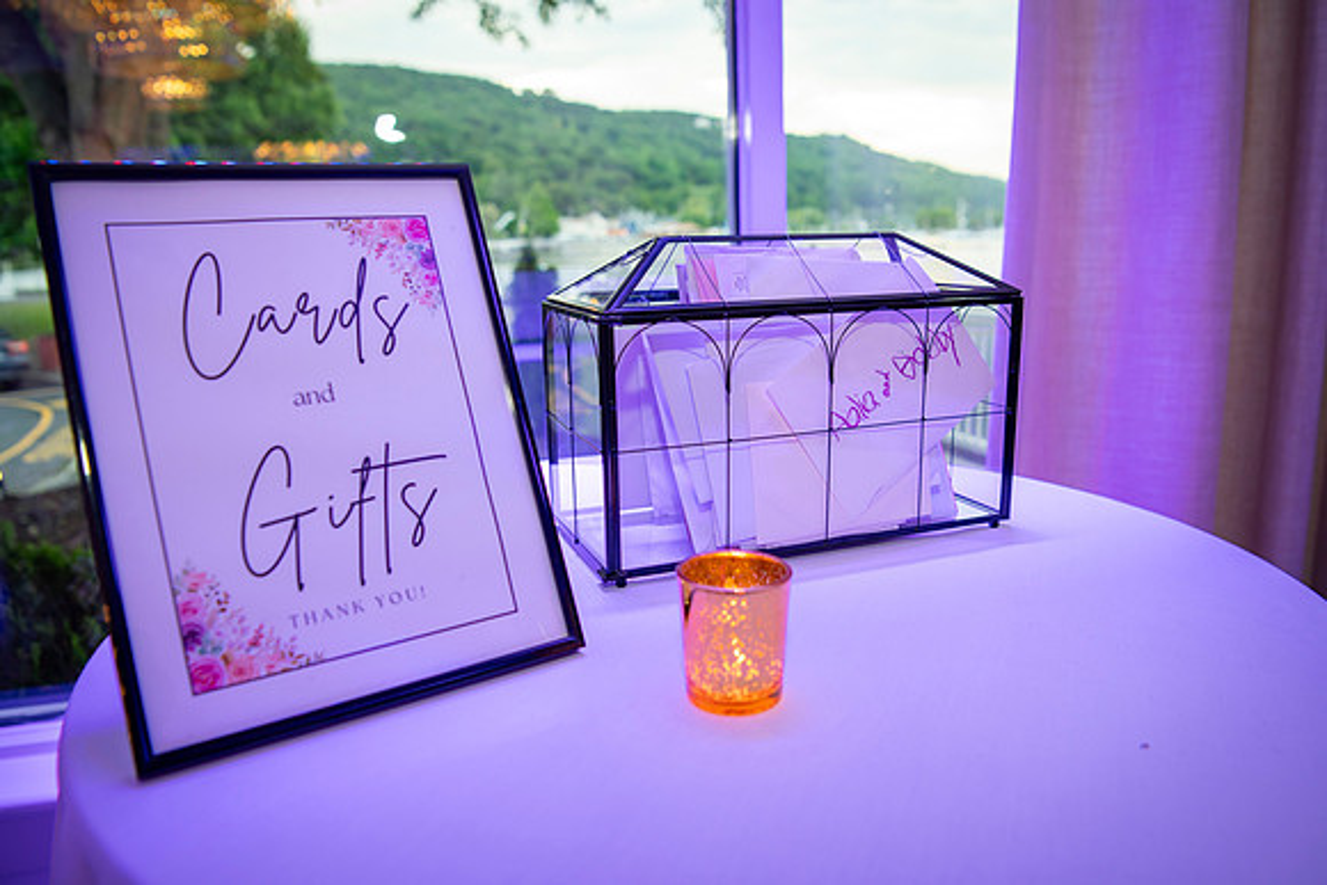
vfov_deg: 50.1
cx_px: 673
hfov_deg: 70.0
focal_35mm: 26
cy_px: 444
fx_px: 947
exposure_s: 1/60
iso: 400
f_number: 4
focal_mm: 24
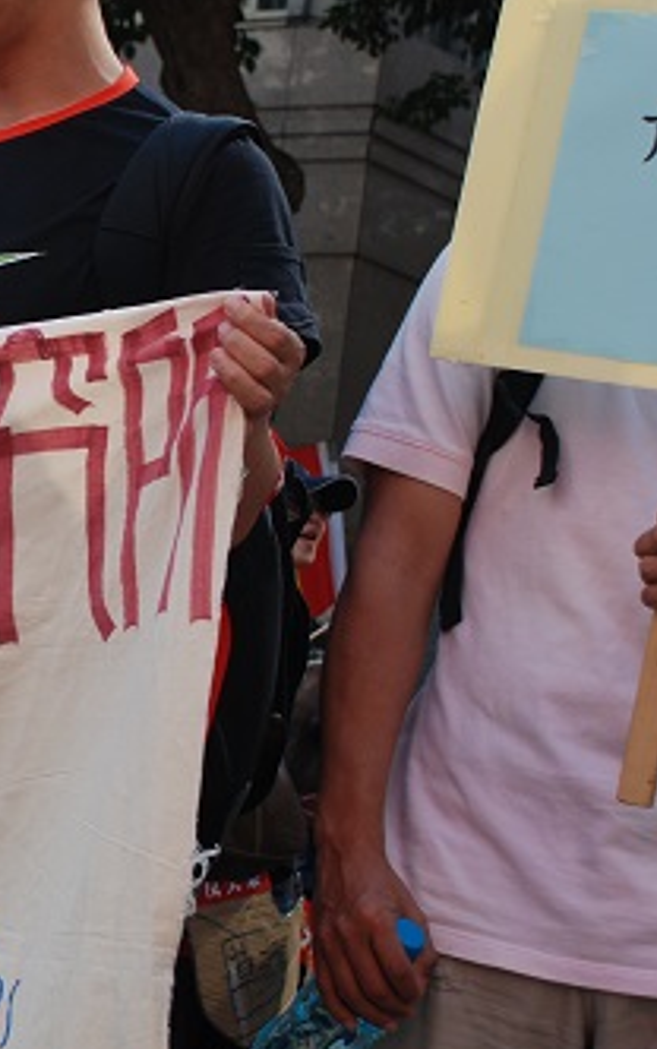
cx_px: -328
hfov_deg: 11.2
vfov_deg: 18.6
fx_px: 3203
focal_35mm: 112
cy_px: 559
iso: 200
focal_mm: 38
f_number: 6.3
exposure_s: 1/250
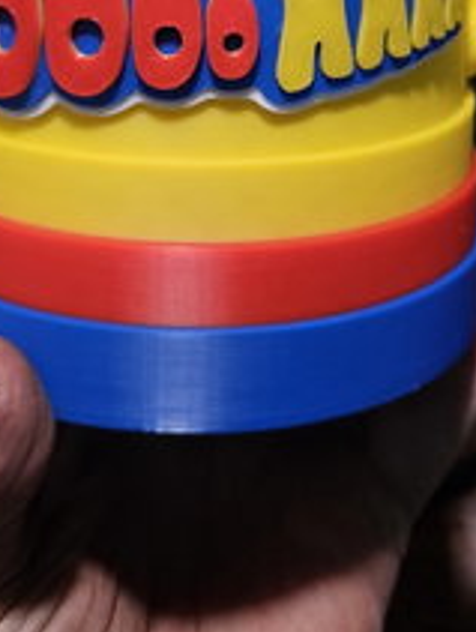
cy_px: -43
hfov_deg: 25.3
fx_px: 1060
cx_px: 266
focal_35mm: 58
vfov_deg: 30.1
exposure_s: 1/40
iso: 250
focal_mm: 5.4
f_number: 1.8
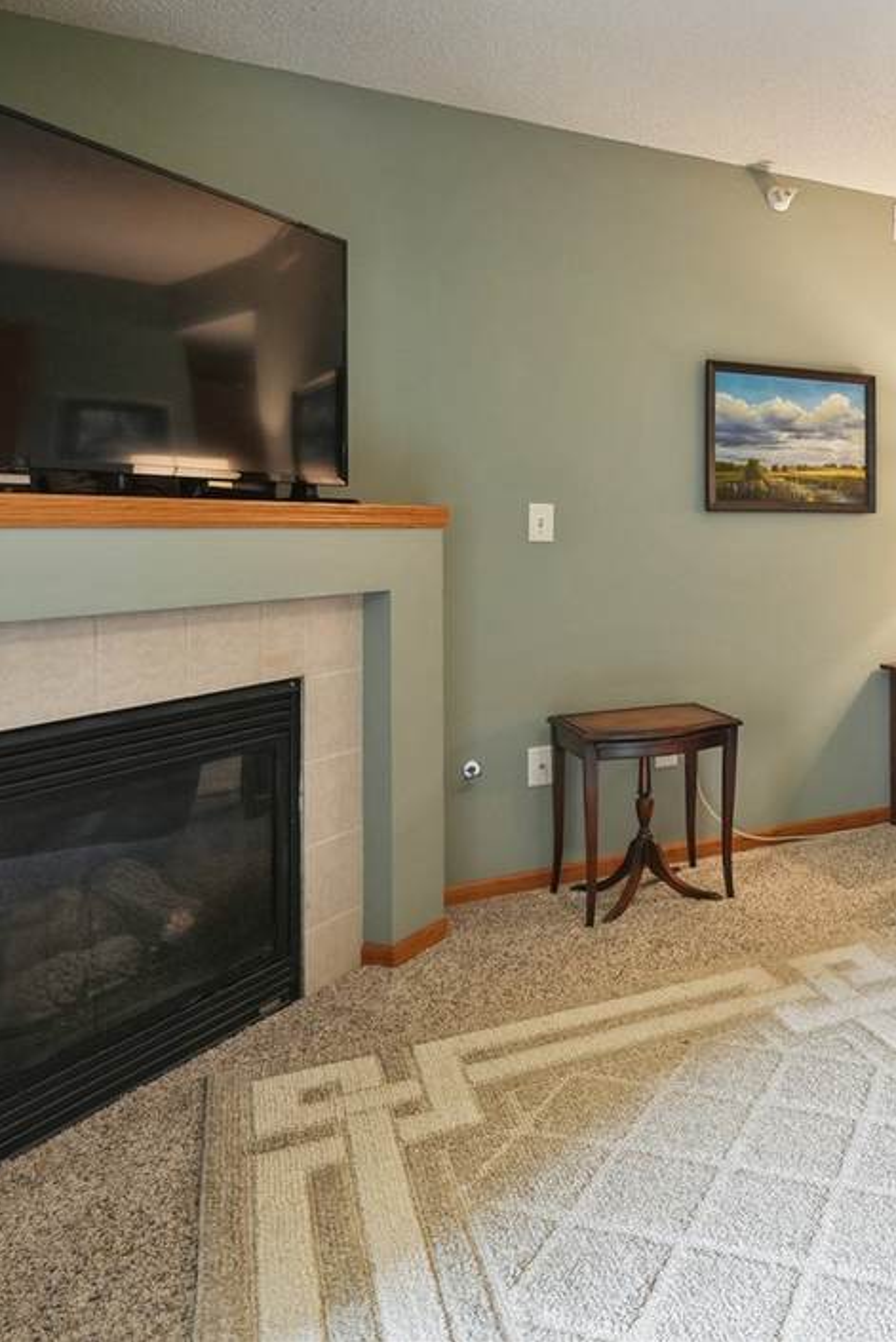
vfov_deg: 63.0
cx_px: 959
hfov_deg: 38.2
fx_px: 1082
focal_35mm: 29
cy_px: 533
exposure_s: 1/5
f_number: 10
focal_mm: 16
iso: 400
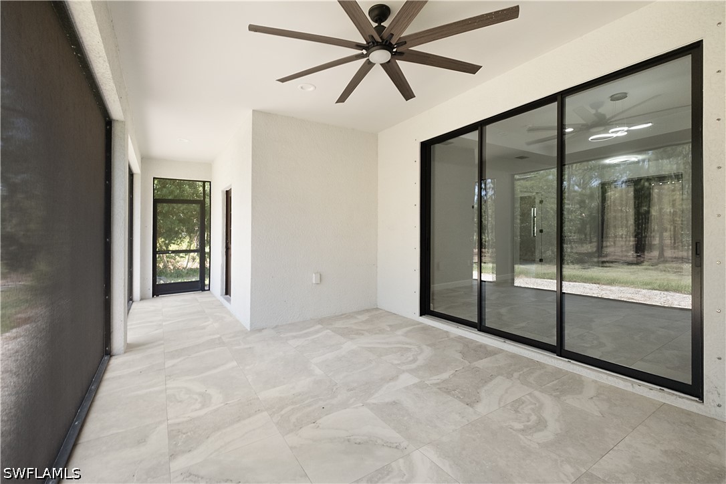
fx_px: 302
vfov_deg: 77.3
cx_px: 363
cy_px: 242
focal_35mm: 15
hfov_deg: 100.4
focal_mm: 10
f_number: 5.6
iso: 1250
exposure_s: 1/170
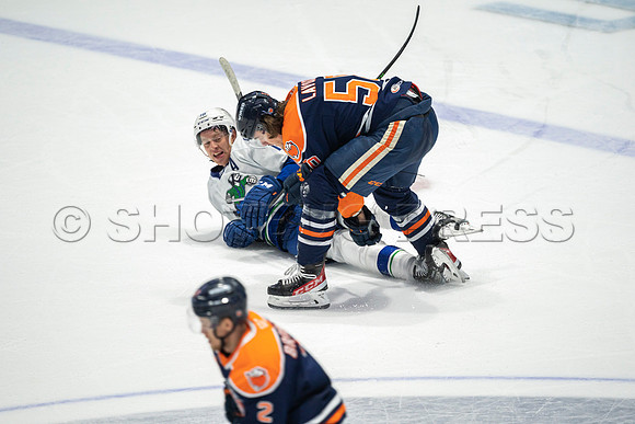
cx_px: 318
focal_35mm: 600
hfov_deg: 3.4
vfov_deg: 2.3
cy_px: 212
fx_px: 10585
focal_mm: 600
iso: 1600
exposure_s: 1/640
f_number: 4
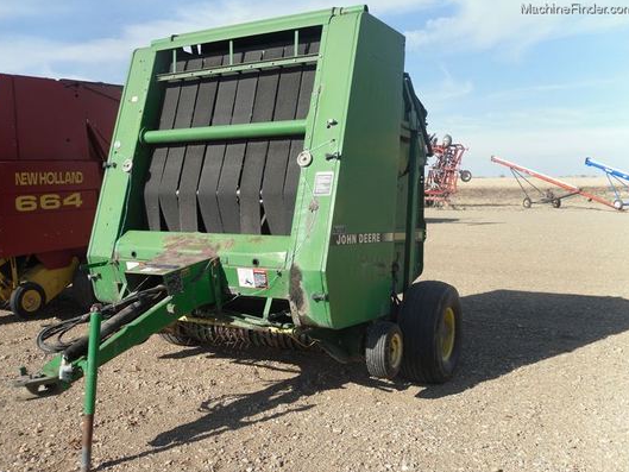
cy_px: 238
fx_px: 654
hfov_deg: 51.3
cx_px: 310
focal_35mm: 36
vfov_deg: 39.7
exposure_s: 1/145
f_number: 8.2
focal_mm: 6.3
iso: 80
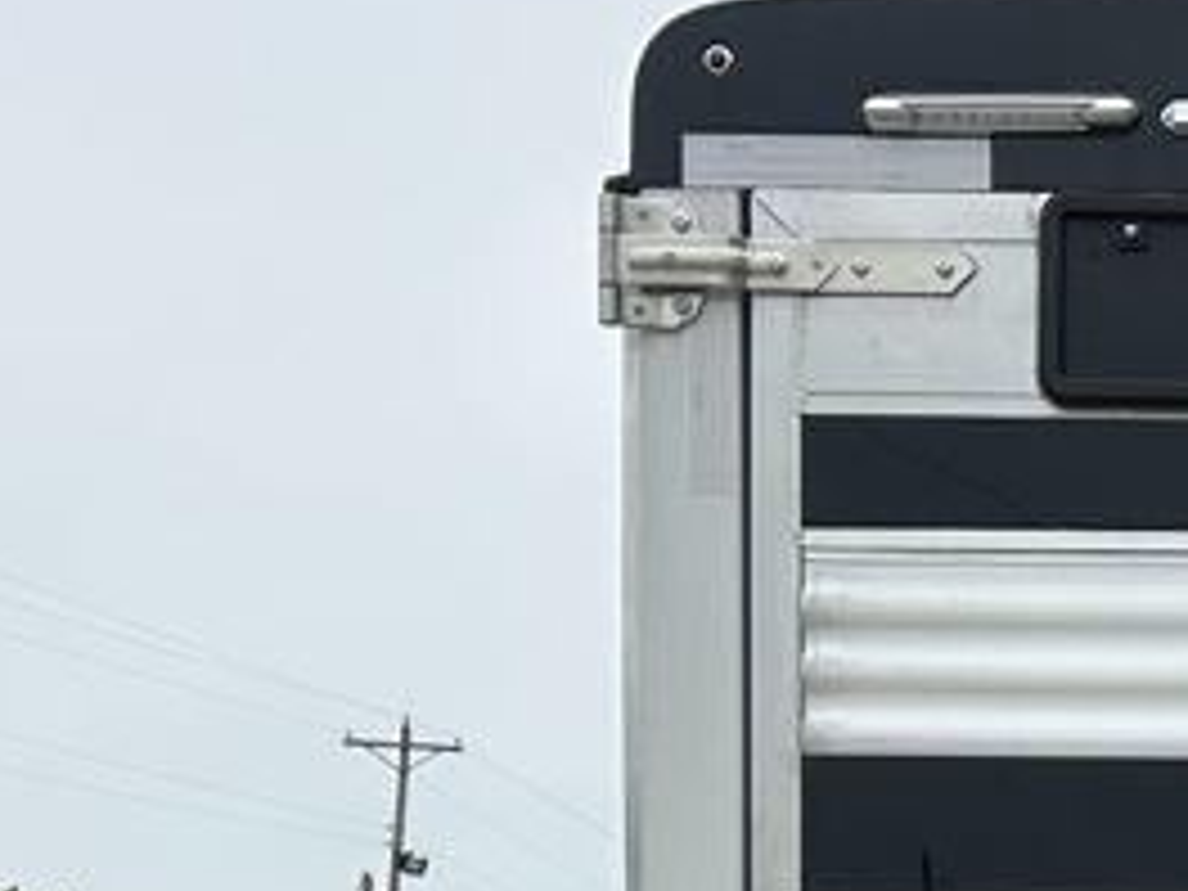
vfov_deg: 14.1
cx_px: 1534
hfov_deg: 18.2
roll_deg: +0.5
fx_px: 3466
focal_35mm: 101
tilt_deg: +2.0
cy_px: 1156
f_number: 1.5
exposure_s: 1/5587
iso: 50
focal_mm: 5.7
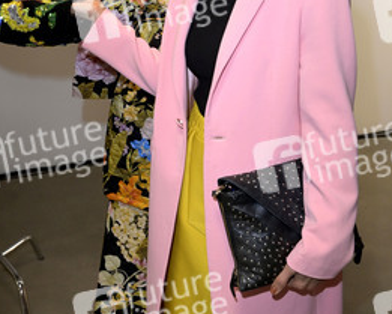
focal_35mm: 46
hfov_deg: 40.3
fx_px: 534
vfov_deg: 32.2
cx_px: 194
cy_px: 83
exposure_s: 1/100
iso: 3200
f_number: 5.6
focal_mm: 32
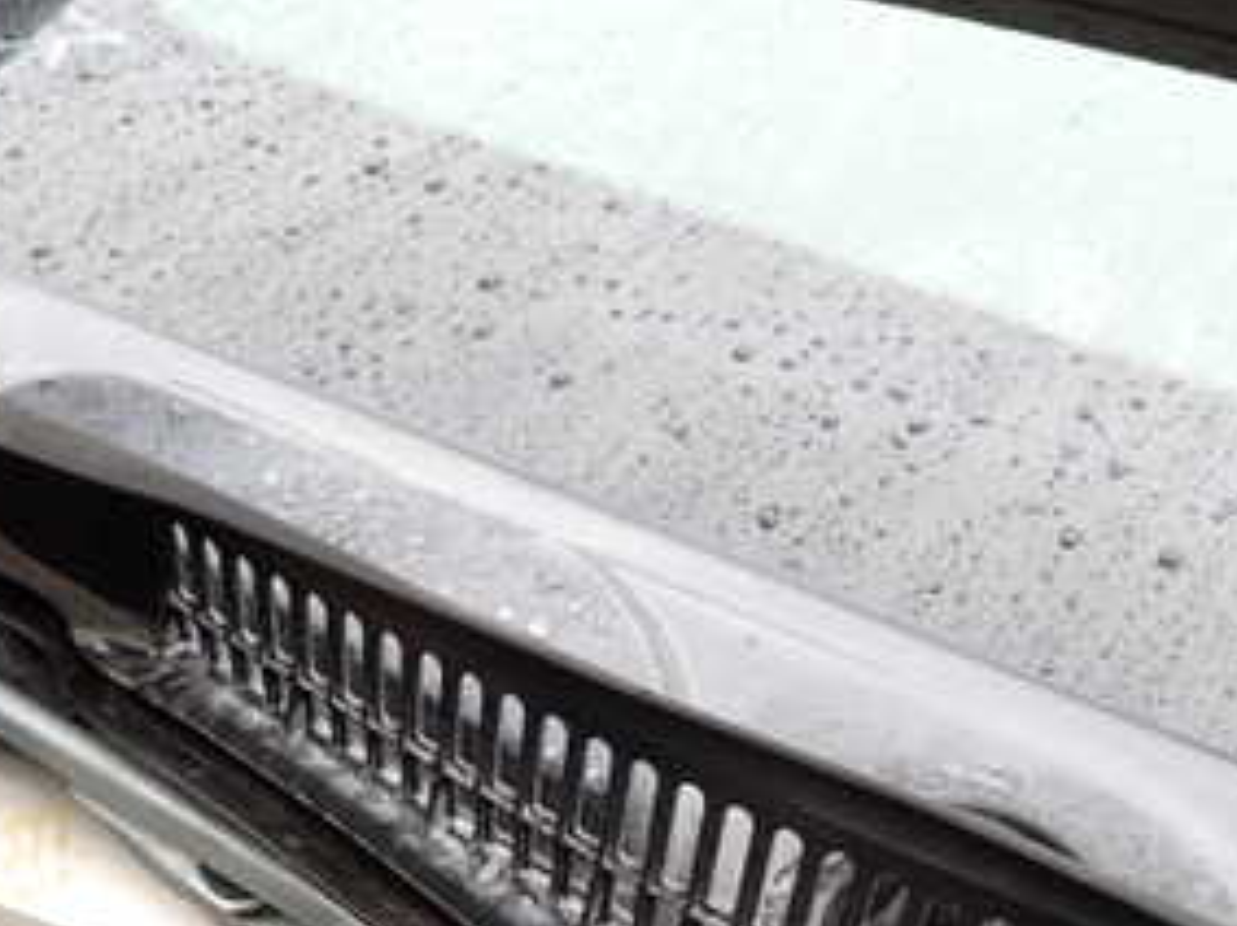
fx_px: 1893
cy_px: 804
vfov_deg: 26.7
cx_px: 756
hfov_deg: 36.0
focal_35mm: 53
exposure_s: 1/100
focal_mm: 4.5
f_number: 2.8
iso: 100
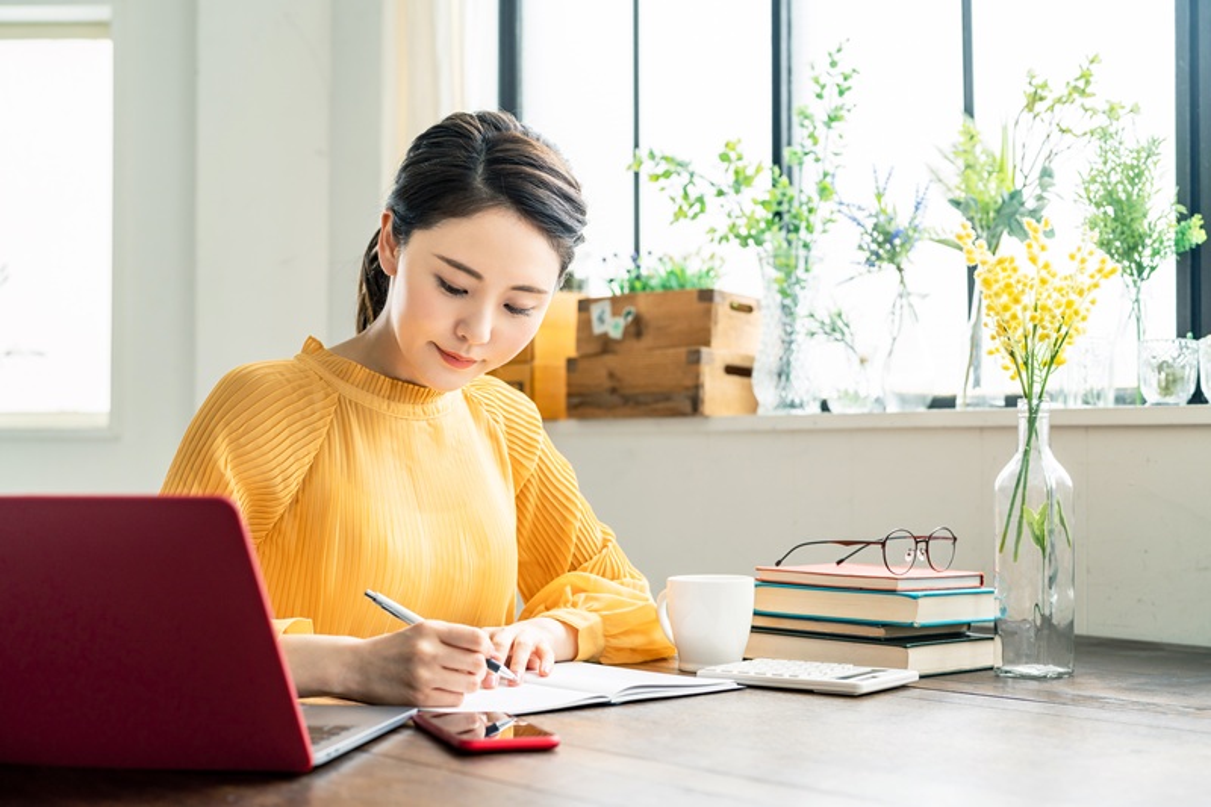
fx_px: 1681
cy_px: 404
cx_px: 606
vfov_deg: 27.0
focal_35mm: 50
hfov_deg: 39.6
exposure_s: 1/160
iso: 400
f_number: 3.2
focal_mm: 50
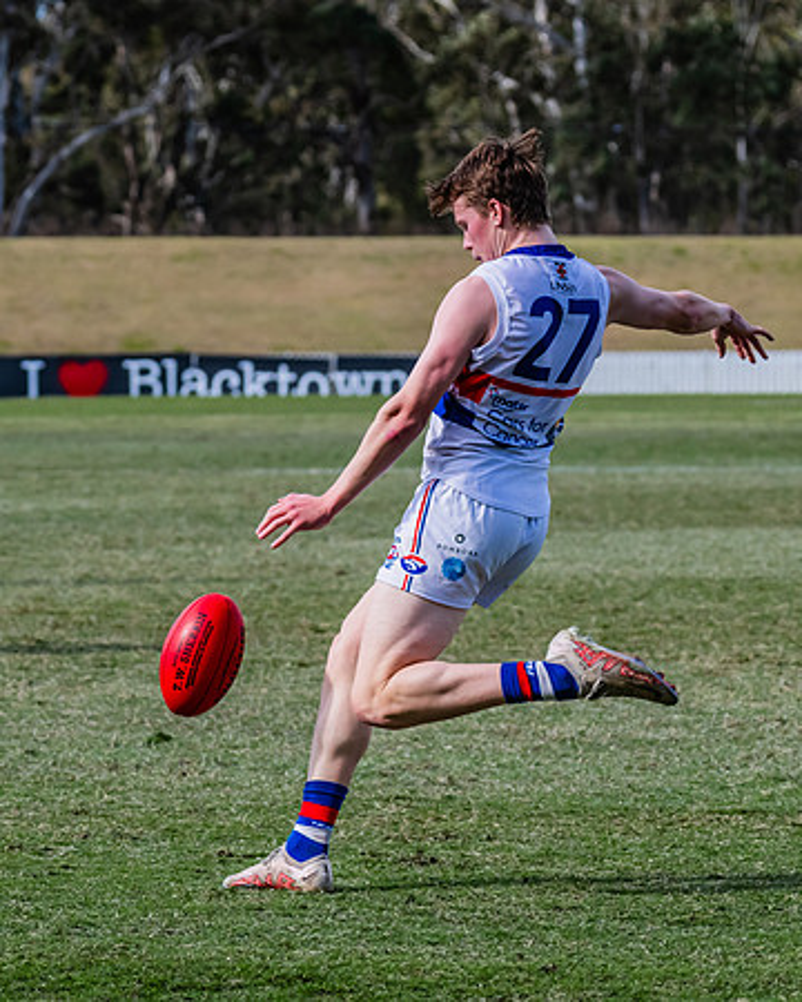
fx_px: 8099
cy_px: 498
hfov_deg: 5.7
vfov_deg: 7.1
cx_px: 422
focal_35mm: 273
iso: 800
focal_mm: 170
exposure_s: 1/2000
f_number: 7.1
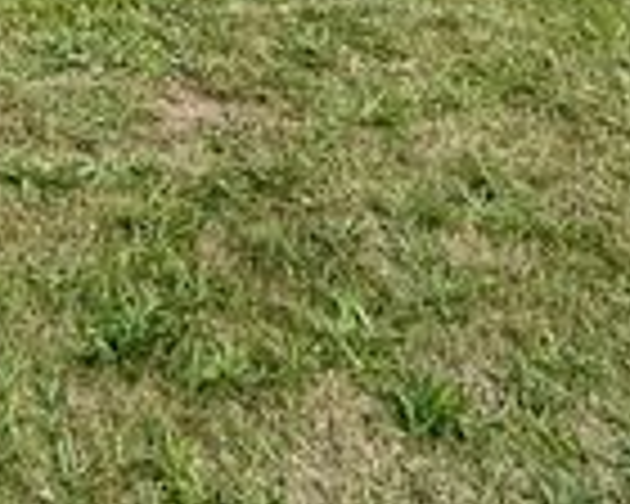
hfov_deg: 27.2
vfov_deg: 15.3
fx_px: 1212
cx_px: -27
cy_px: -655
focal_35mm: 65
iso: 50
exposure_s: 1/275
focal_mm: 2.22
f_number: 2.2
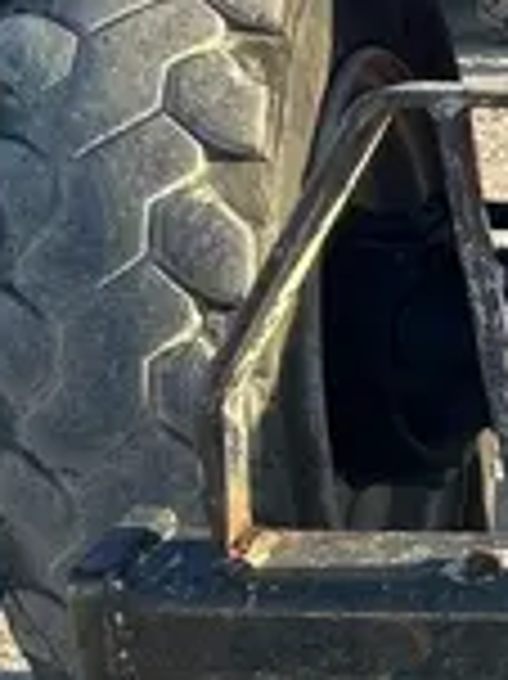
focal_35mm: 126
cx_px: 1034
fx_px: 2469
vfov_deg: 15.6
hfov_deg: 10.7
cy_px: 516
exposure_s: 1/1009
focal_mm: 5.7
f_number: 1.5
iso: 50
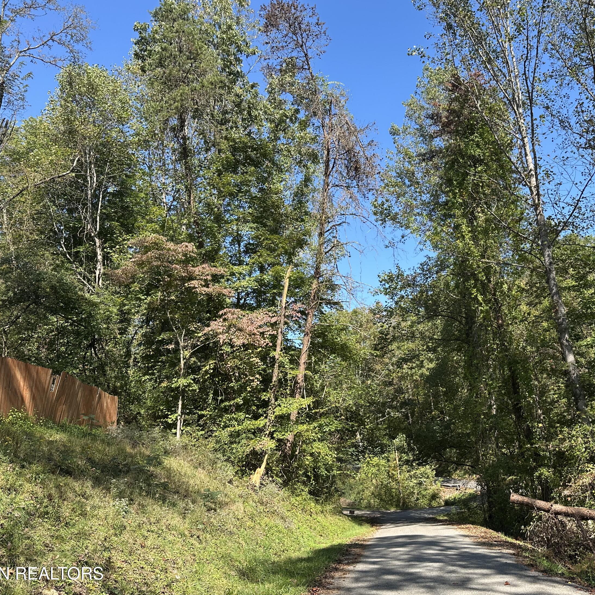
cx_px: 381
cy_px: 296
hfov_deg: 54.8
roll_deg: +3.0
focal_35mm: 29
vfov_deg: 55.6
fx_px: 564
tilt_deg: +13.8
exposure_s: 1/1289
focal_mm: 6.86
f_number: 1.78
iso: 80
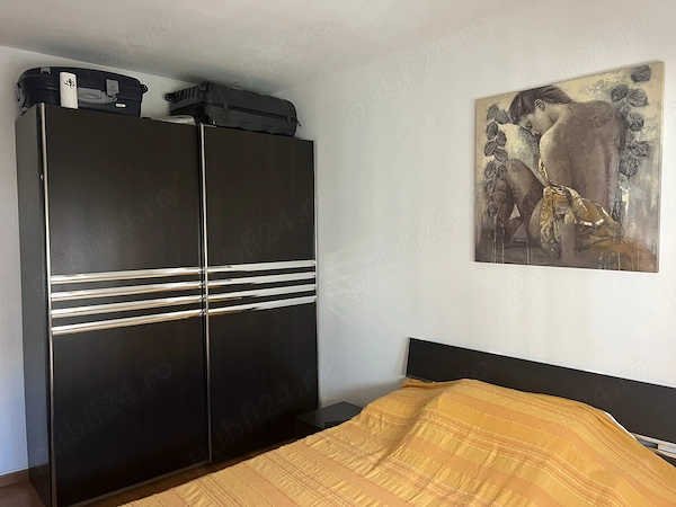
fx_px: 508
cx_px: 338
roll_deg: +0.6
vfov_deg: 53.1
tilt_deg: -2.8
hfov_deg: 67.3
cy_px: 254
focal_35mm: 26
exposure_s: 1/60
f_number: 1.5
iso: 320
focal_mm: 5.7
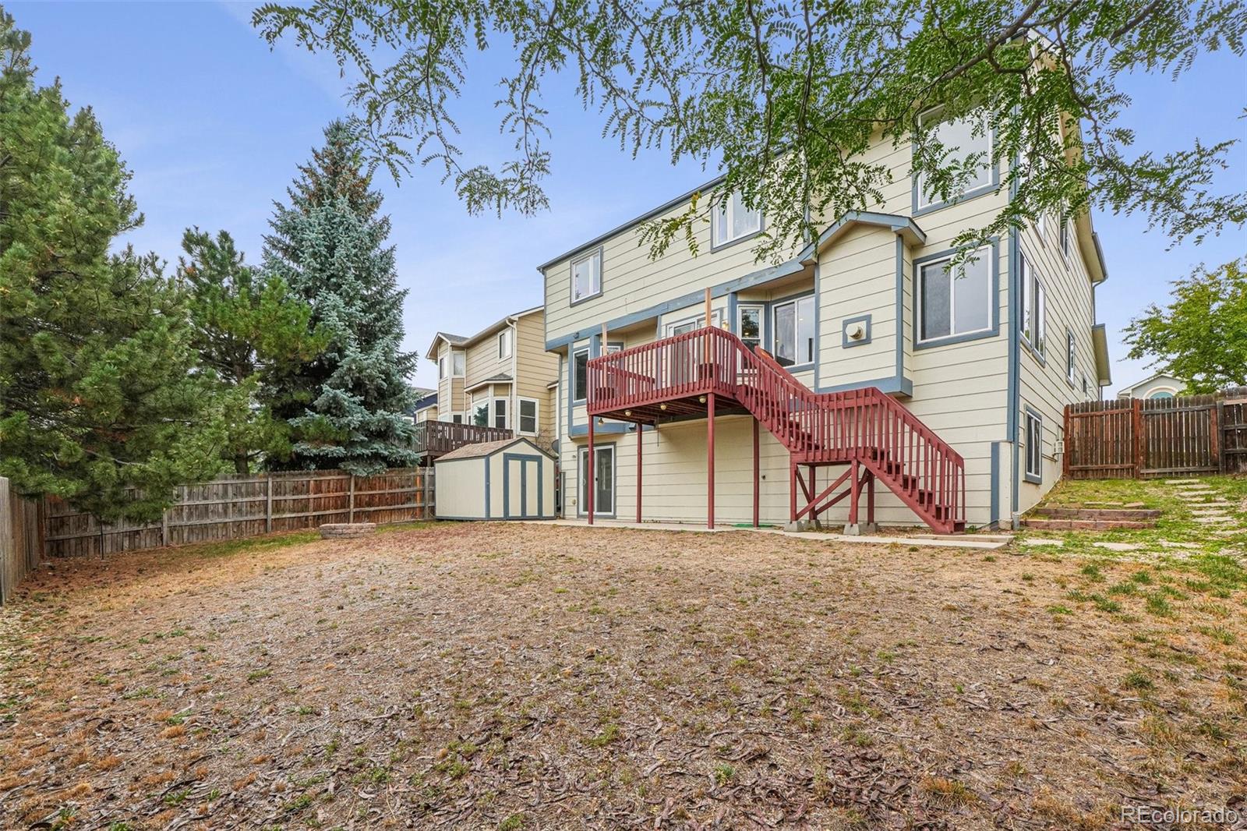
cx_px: 624
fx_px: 519
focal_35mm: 15
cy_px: 416
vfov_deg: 77.3
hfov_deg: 100.4
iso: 320
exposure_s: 1/500
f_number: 9
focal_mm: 10
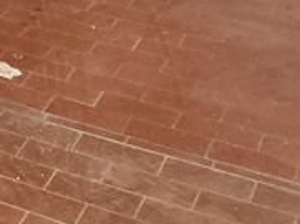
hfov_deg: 13.8
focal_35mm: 124
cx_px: -278
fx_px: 1073
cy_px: -221
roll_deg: -0.5
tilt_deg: -11.6
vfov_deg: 10.9
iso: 160
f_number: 1.8
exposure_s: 1/60
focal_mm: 3
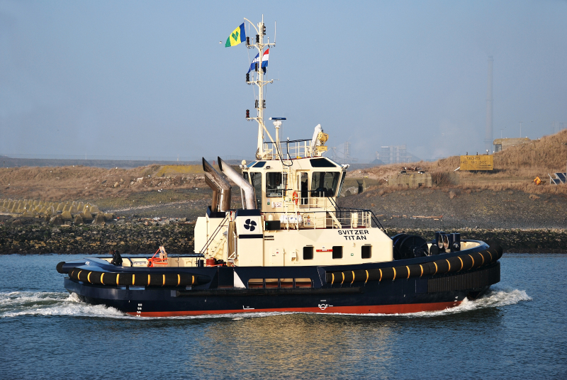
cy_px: 190
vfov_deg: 13.1
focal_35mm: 105
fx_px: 1656
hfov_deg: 19.4
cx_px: 284
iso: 100
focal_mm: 70
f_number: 5.6
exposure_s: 1/500
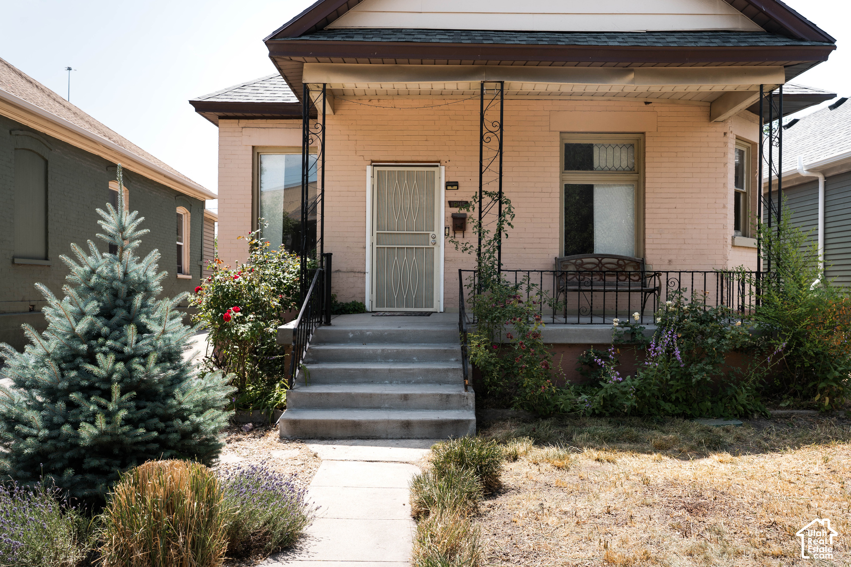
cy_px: 284
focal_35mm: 29
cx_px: 426
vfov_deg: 44.7
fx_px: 690
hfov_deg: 63.3
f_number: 7.1
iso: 100
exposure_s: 1/250
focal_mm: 29.2
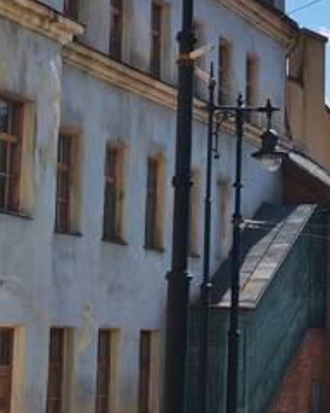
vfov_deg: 20.4
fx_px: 1148
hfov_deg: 15.5
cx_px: 435
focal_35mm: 94
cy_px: 190
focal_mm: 6.12
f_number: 1.9
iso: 50
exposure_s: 1/2200
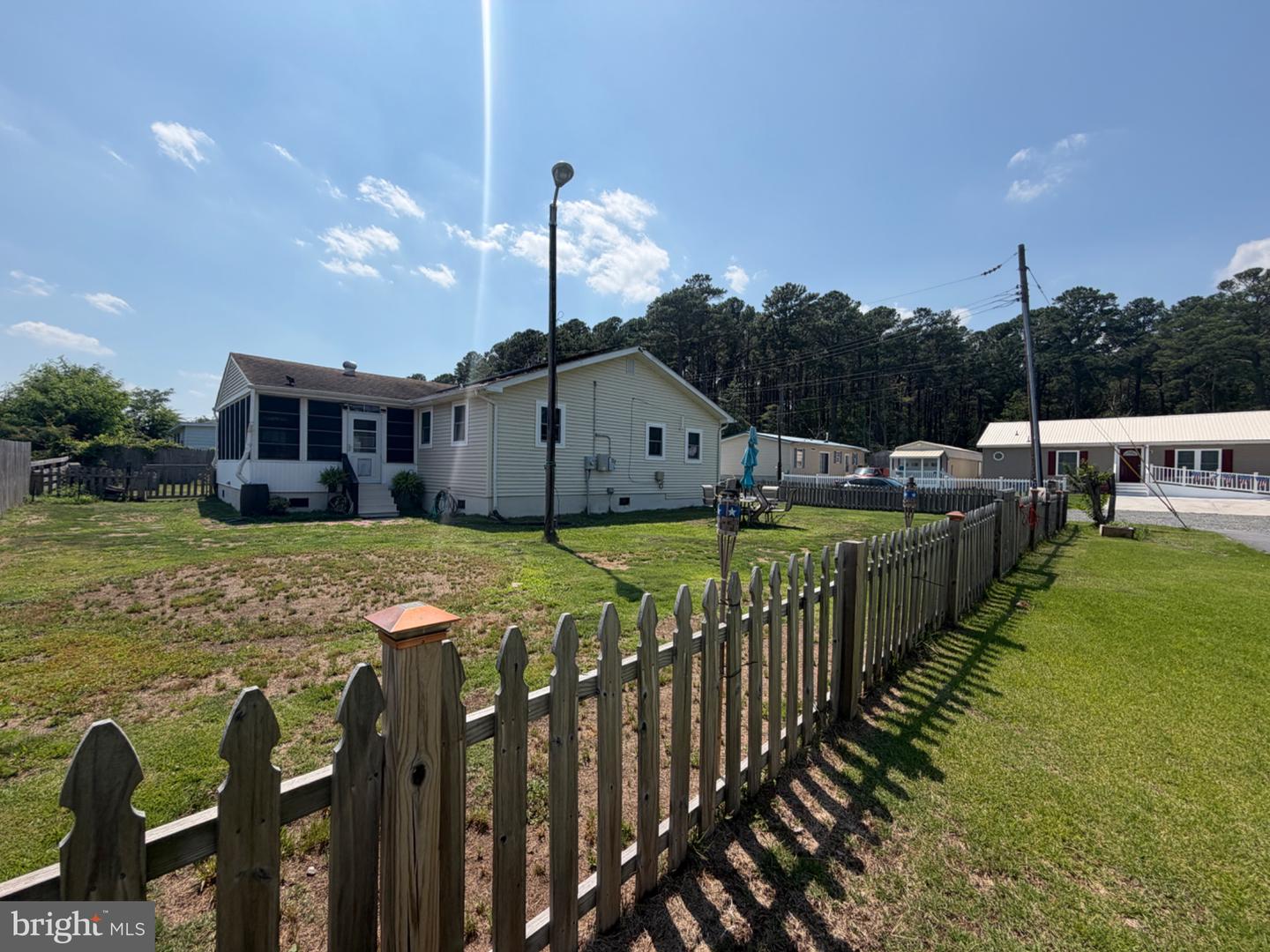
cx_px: 635
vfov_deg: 85.7
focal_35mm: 14
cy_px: 476
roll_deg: -0.6
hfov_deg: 102.1
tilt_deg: -0.9
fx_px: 514
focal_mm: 2.22
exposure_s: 1/1125
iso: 20
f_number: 2.2
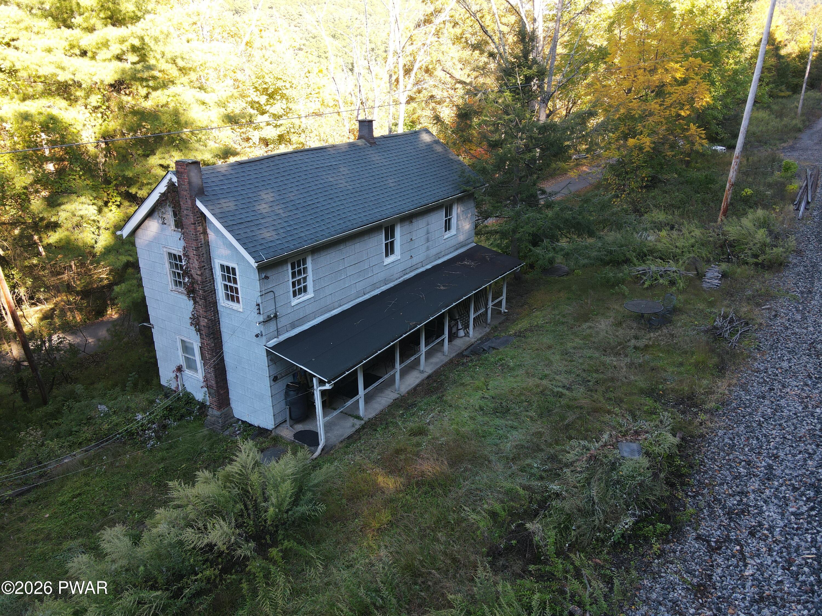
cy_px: 308
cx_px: 411
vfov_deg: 56.8
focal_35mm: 24
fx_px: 570
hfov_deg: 71.6
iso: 100
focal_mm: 4.5
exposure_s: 1/50
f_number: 2.8
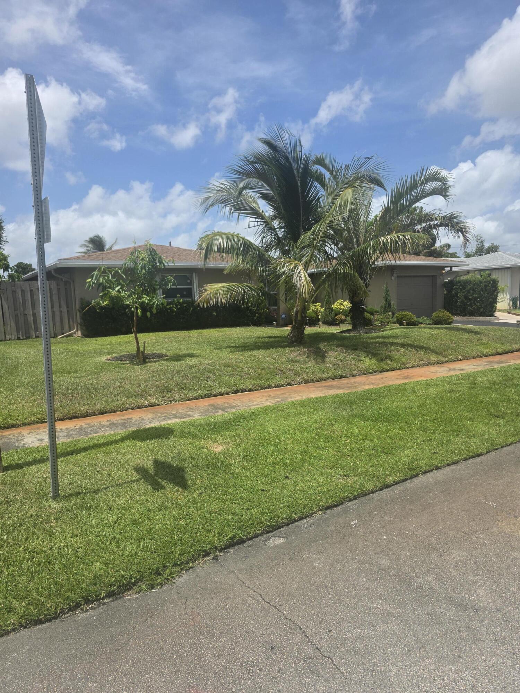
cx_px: 260
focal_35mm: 23
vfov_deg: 73.9
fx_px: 461
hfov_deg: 58.9
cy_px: 346
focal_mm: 6.3
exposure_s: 1/7944
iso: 64
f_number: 1.7
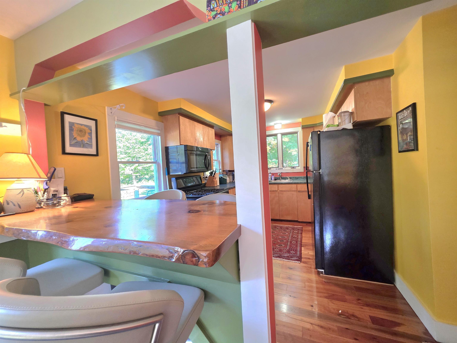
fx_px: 172
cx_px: 228
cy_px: 172
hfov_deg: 106.2
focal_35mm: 13
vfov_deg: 89.9
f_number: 1.9
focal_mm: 2.2
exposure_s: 1/120
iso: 250
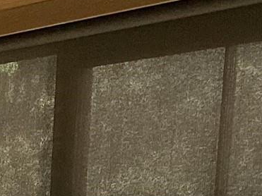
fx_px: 1294
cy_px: 519
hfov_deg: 10.0
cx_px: -376
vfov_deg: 7.9
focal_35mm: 171
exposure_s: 1/100
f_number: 2.4
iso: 64
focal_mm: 3.3
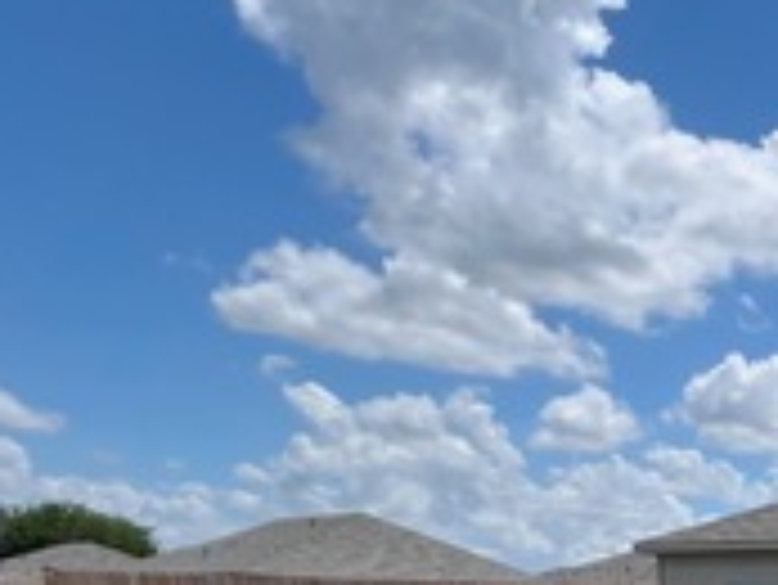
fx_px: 1080
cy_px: 824
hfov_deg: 24.9
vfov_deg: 24.9
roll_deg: -2.5
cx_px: 1282
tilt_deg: -8.5
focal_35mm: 48
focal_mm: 1.57
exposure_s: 1/1698
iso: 32
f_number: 1.8
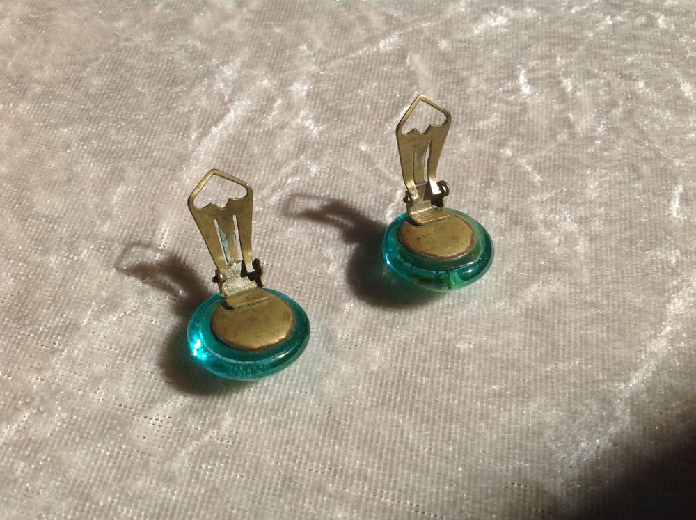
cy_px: 260
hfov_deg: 52.7
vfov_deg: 40.6
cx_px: 348
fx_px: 703
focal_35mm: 35
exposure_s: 1/3788
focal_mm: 4.28
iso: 50
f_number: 2.4
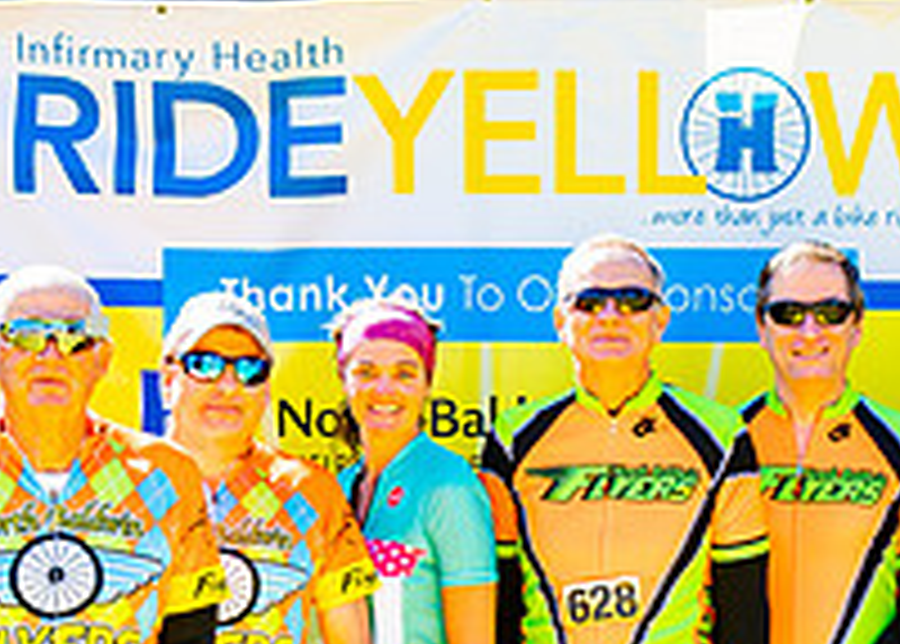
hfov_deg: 16.1
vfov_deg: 11.4
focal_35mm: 124
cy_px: 734
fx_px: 3171
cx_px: 643
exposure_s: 1/200
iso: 100
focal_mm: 38
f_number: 2.8
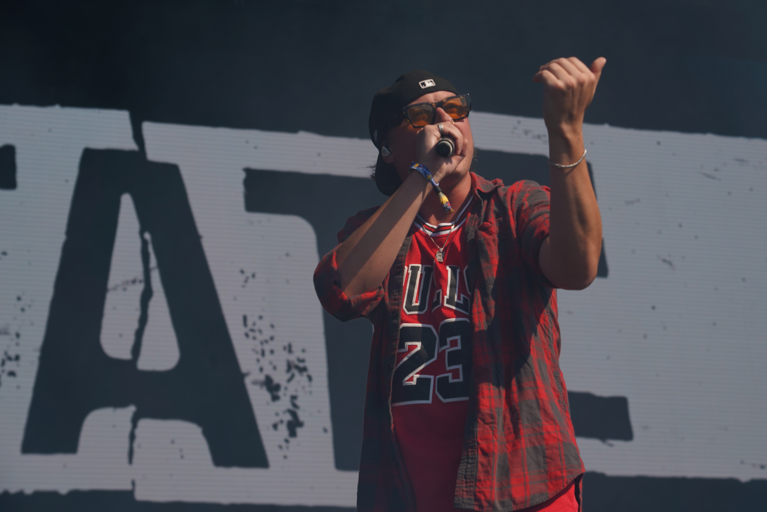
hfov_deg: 19.5
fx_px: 2237
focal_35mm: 105
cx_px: 384
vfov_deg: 13.0
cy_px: 256
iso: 100
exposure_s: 1/400
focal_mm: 105
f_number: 8
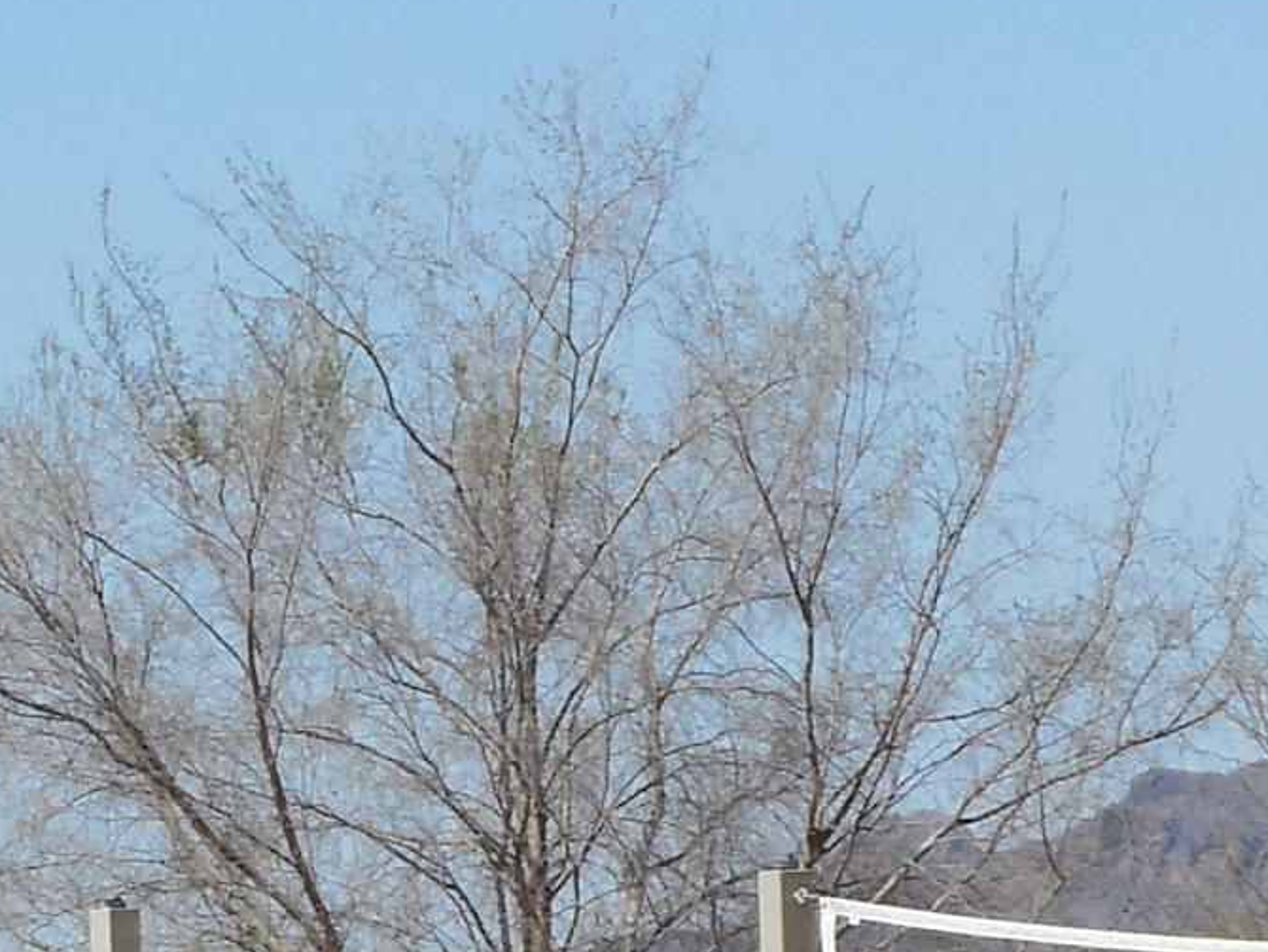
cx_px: 460
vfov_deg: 3.0
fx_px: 17882
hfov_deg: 4.1
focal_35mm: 488
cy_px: 1255
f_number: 4.8
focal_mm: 19.4
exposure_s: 1/1000
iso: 125
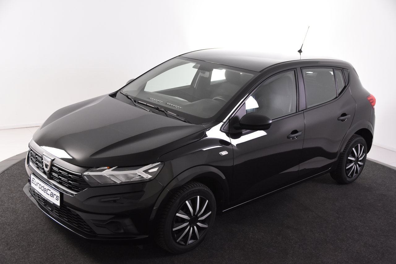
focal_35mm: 42
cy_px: 132
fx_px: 462
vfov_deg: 31.9
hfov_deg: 46.4
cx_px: 198
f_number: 4.5
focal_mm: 28
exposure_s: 1/80
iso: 1600
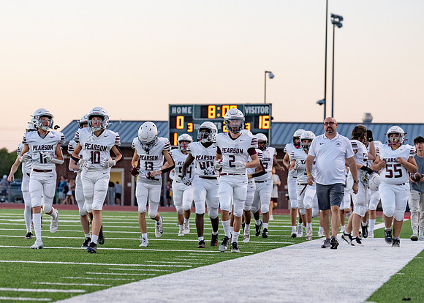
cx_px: 187
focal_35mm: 139
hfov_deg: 14.4
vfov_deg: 10.3
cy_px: 169
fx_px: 1676
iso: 640
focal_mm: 96
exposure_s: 1/1000
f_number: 2.8
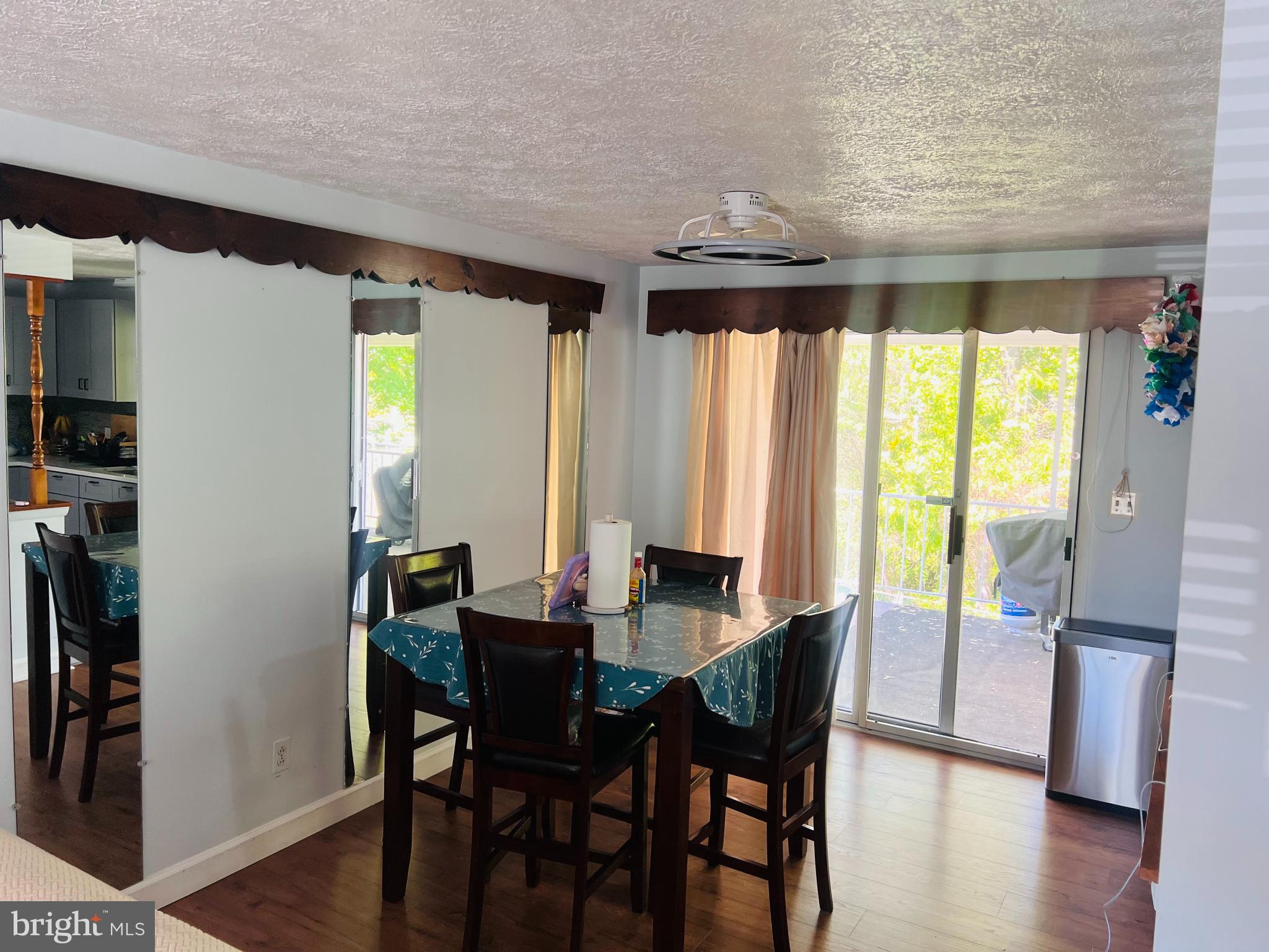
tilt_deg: -5.6
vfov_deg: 53.1
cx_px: 634
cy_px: 476
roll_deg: -2.3
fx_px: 953
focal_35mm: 26
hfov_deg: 67.3
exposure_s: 1/121
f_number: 1.5
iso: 125
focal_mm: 5.7
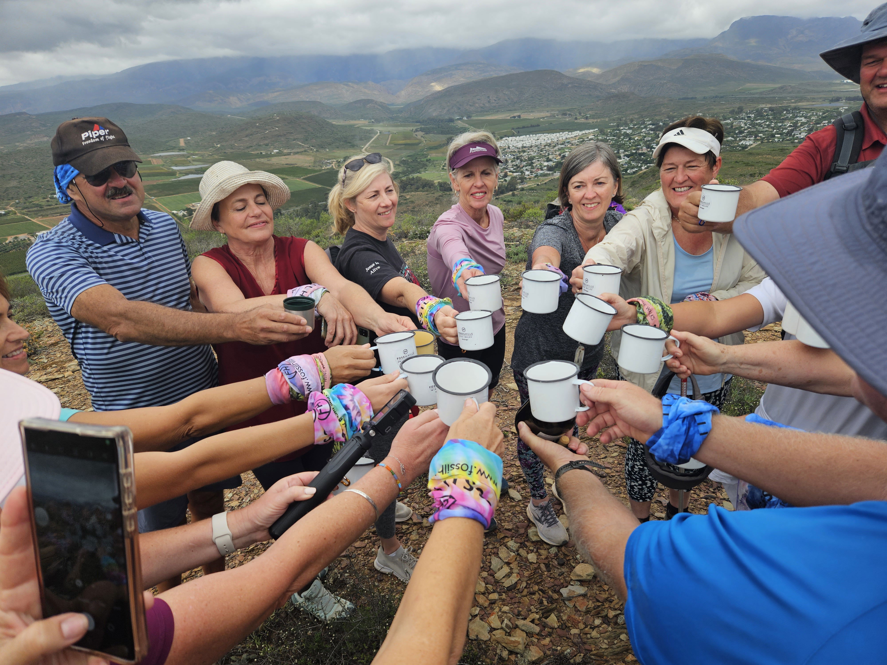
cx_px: 444
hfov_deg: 73.9
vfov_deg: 58.9
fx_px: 589
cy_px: 332
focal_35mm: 23
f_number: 1.8
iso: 25
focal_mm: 5.4
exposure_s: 1/726
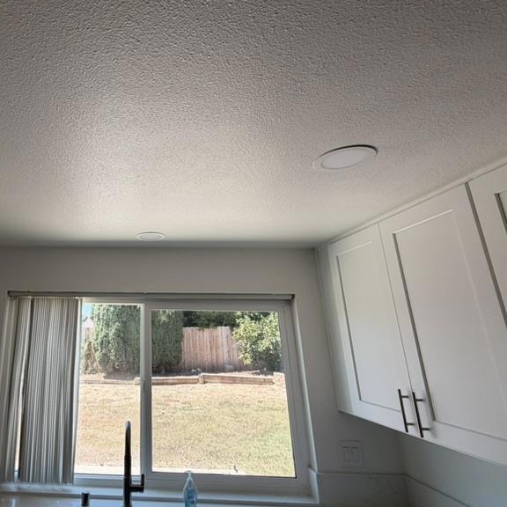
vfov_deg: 69.4
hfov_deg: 64.9
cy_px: 226
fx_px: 365
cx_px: 120
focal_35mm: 22
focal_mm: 2.22
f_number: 2.2
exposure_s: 1/121
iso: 50
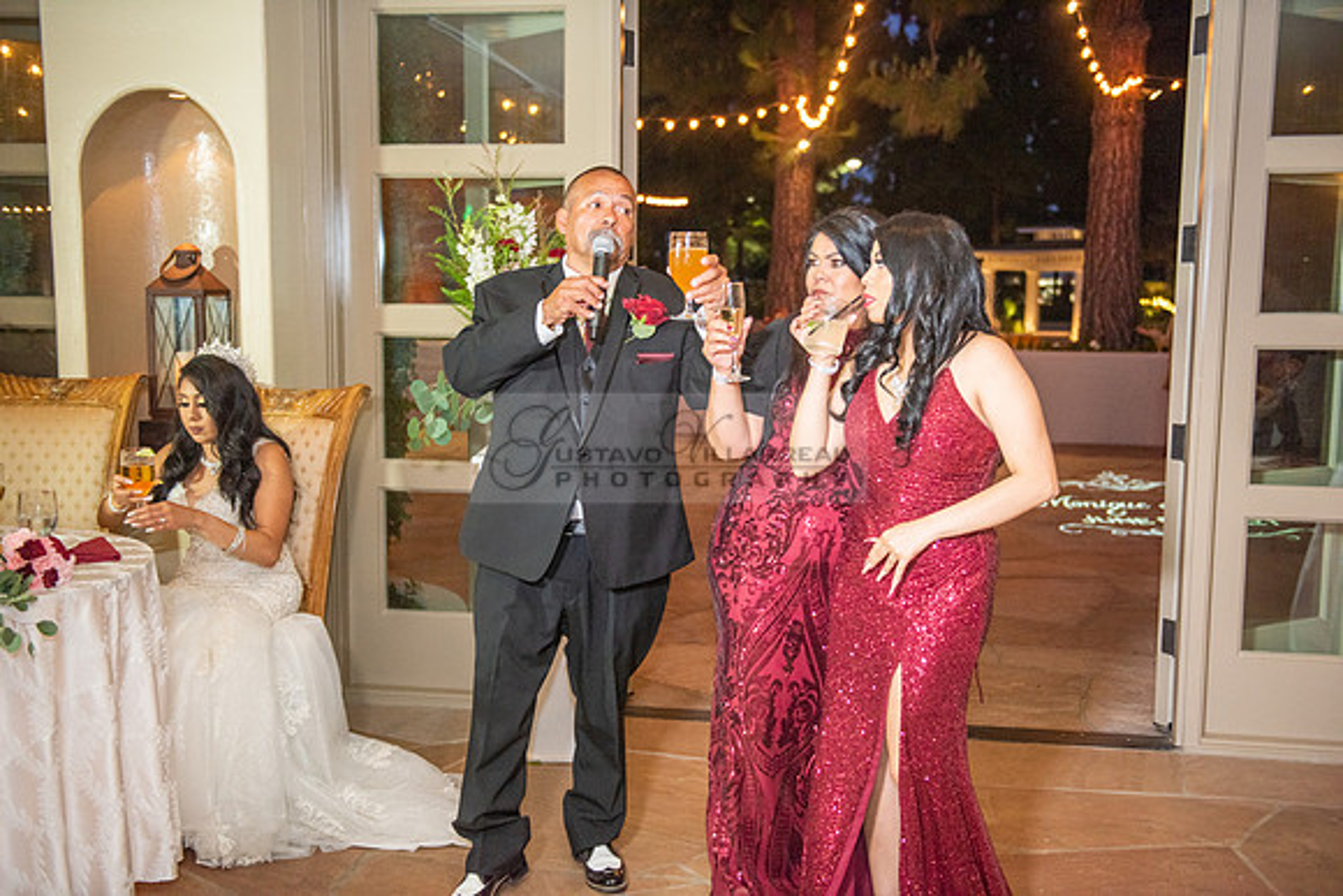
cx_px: 672
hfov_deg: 50.7
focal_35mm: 38
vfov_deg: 35.1
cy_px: 448
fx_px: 1418
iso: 1250
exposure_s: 1/125
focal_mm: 38
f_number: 2.8
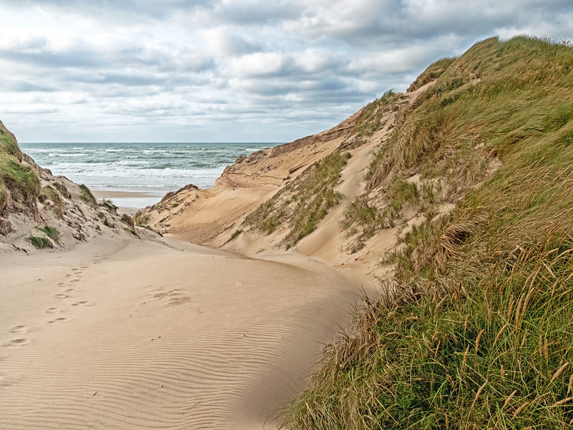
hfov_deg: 54.0
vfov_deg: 41.8
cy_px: 215
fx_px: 563
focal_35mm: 34
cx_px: 286
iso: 200
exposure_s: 1/125
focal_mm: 17
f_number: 13
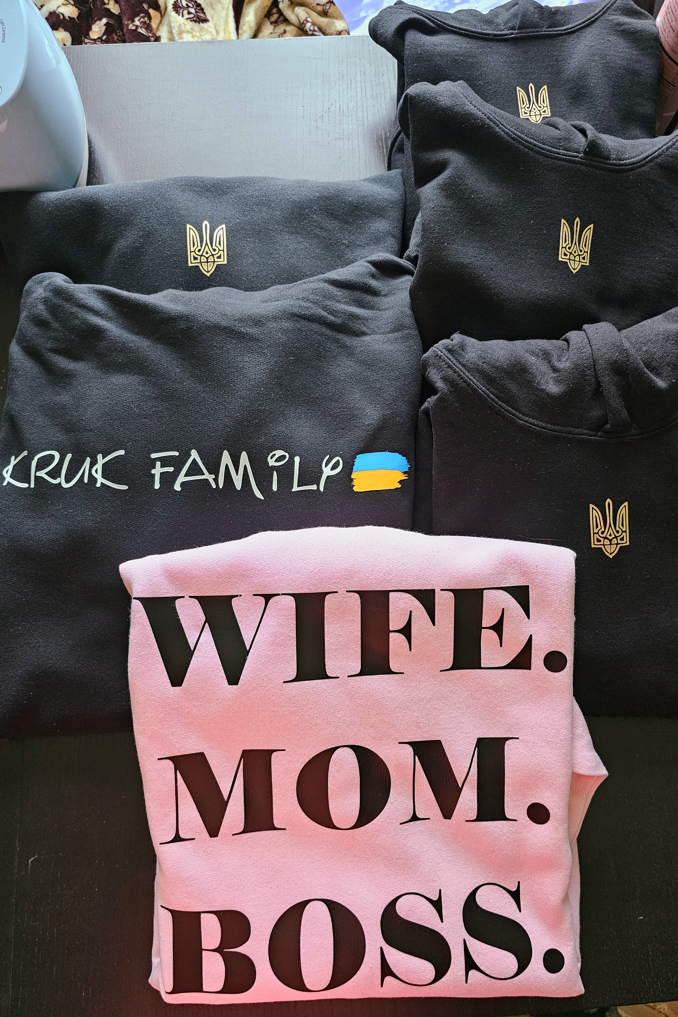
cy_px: 508
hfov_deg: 53.1
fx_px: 678
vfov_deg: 73.7
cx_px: 343
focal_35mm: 24
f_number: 1.7
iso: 500
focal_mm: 6.3
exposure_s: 1/60.2
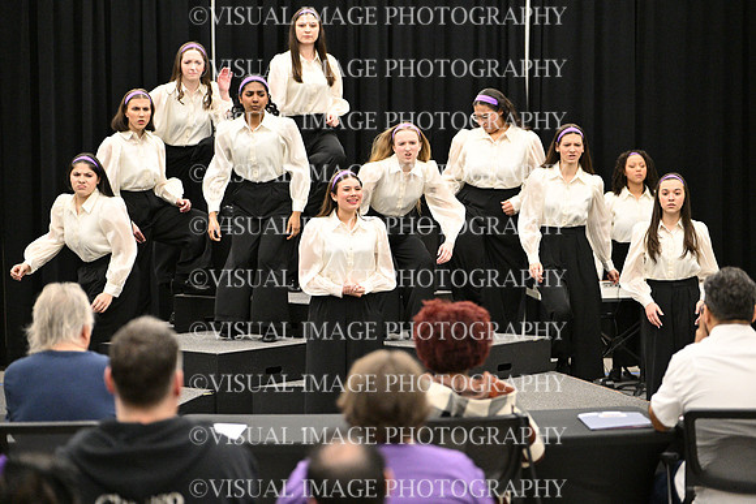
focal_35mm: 99
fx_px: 2079
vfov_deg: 13.8
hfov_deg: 20.6
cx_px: 378
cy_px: 252
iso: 6400
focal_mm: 99
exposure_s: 1/640
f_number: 2.7
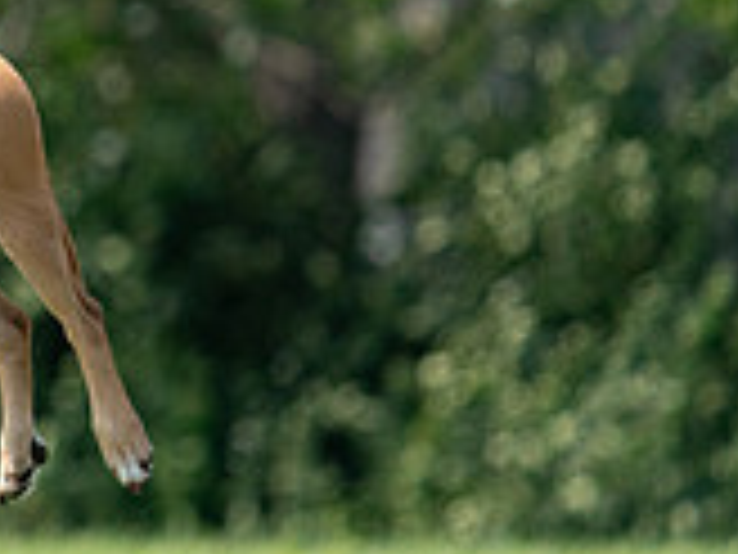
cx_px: -486
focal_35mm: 1162
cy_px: -164
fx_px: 24773
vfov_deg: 1.3
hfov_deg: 1.7
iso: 1600
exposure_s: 1/4000
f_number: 6.3
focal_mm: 341
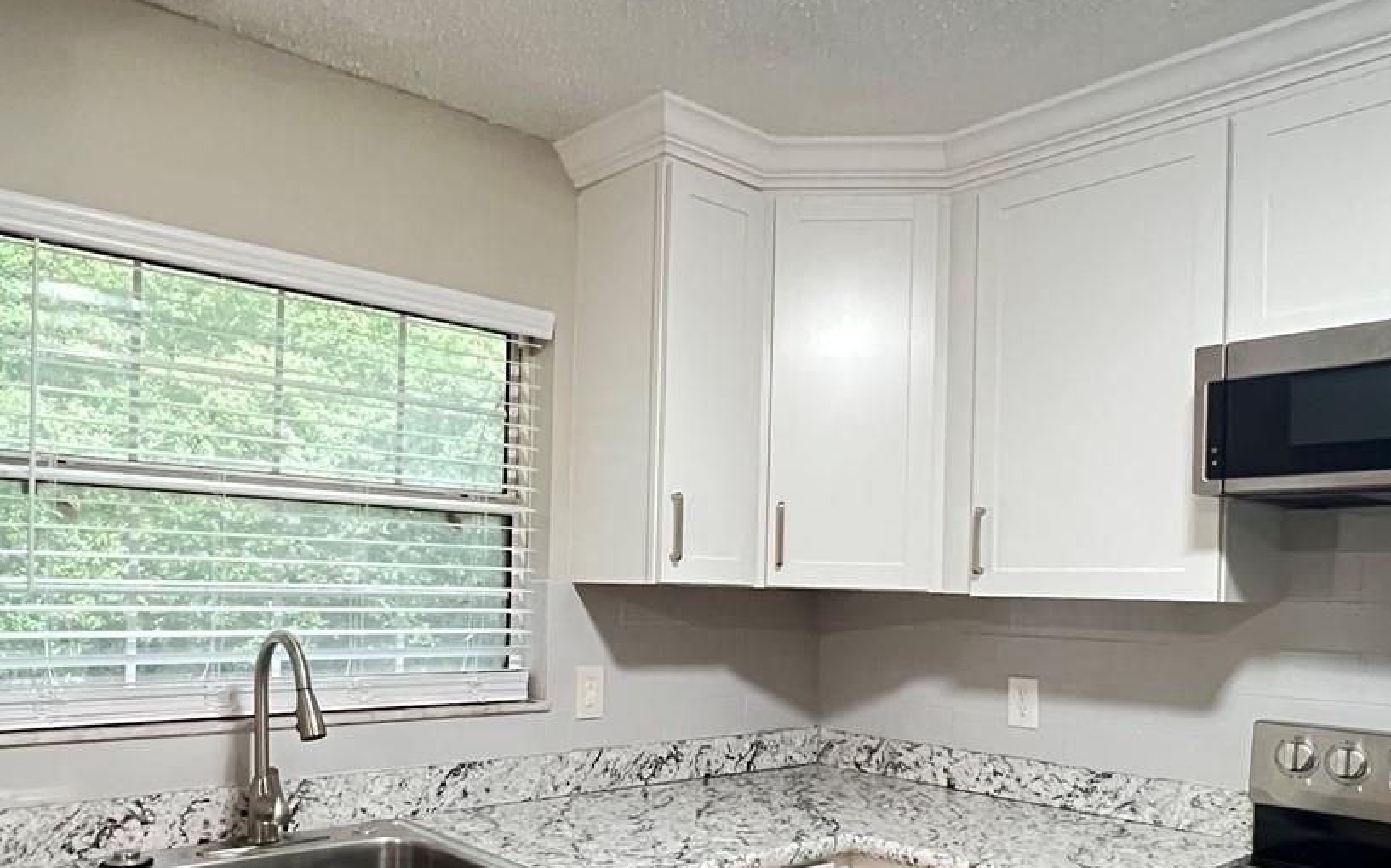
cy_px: 589
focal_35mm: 27
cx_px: 627
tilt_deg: -0.1
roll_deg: -1.1
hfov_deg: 68.2
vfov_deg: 45.2
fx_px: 1023
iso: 1000
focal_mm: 1.57
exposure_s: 1/40
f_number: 1.8
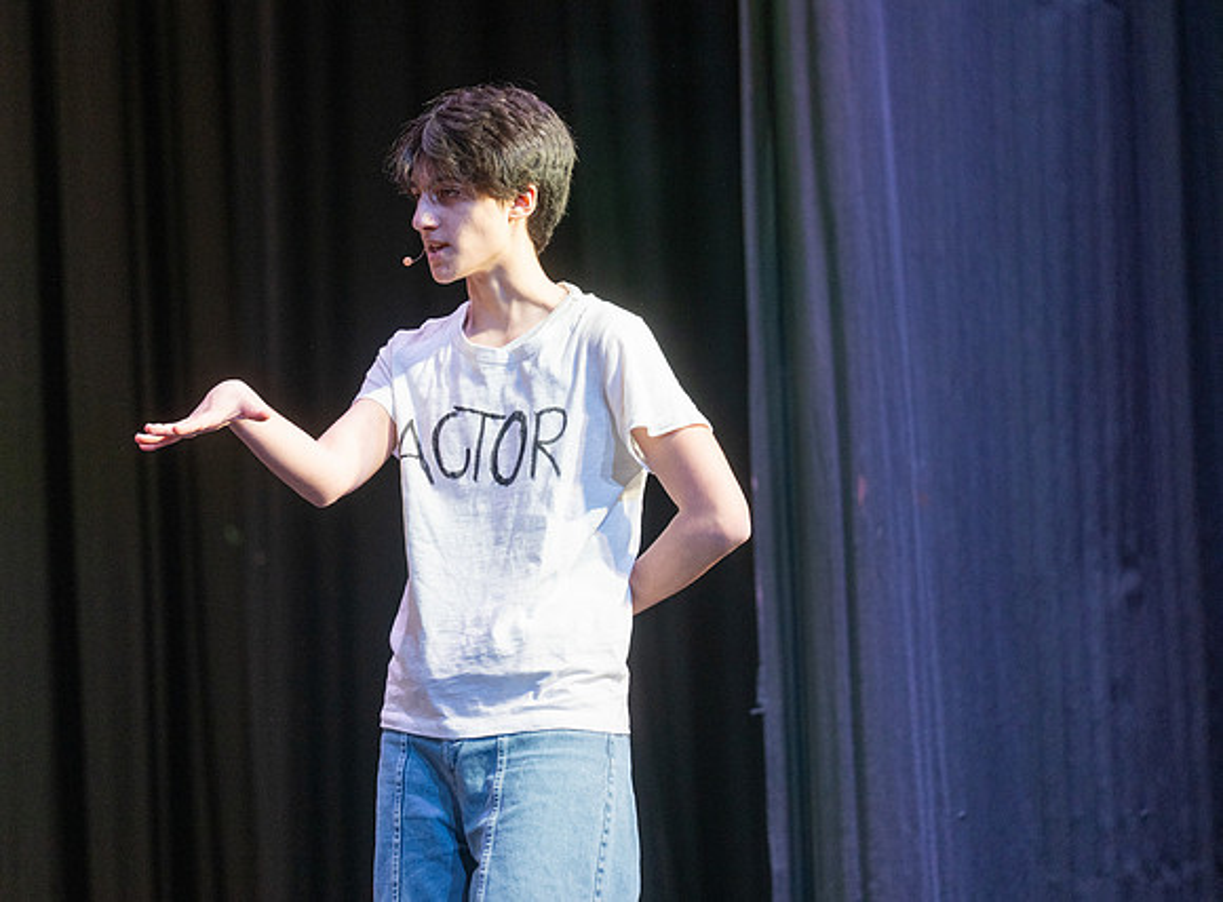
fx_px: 8507
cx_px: 591
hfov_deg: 8.2
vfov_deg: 6.1
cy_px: 408
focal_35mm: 242
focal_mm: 200
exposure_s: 1/320
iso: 1400
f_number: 2.8
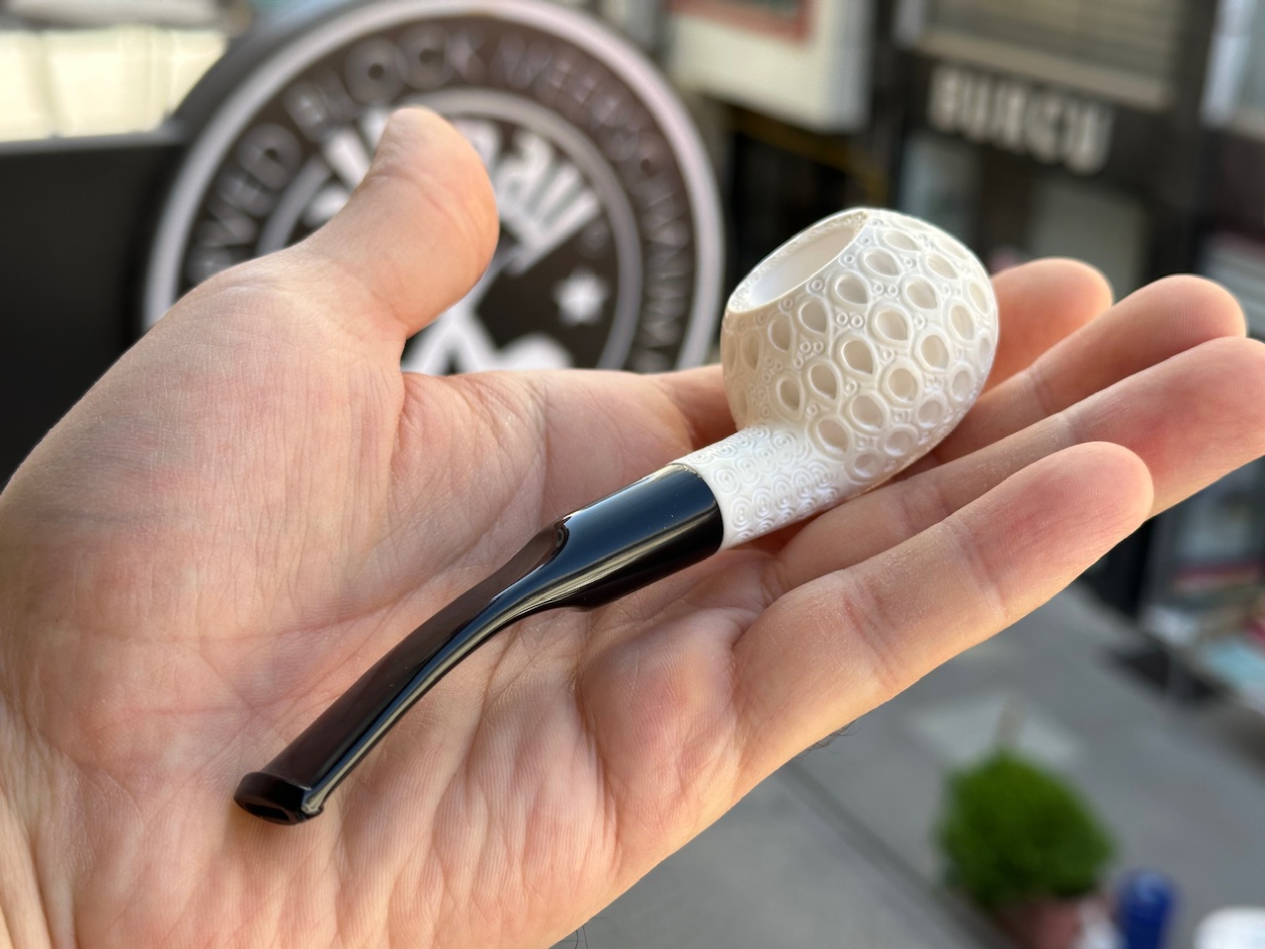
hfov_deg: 39.7
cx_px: 632
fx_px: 1754
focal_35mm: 48
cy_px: 474
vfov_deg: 30.3
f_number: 1.78
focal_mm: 6.86
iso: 64
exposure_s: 1/431
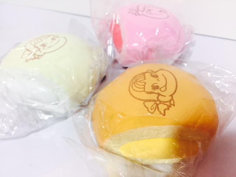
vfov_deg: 48.2
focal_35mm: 29
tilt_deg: -41.5
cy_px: 88
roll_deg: -0.2
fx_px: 198
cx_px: 118
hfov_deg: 61.7
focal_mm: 4.15
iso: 125
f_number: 2.2
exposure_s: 1/33
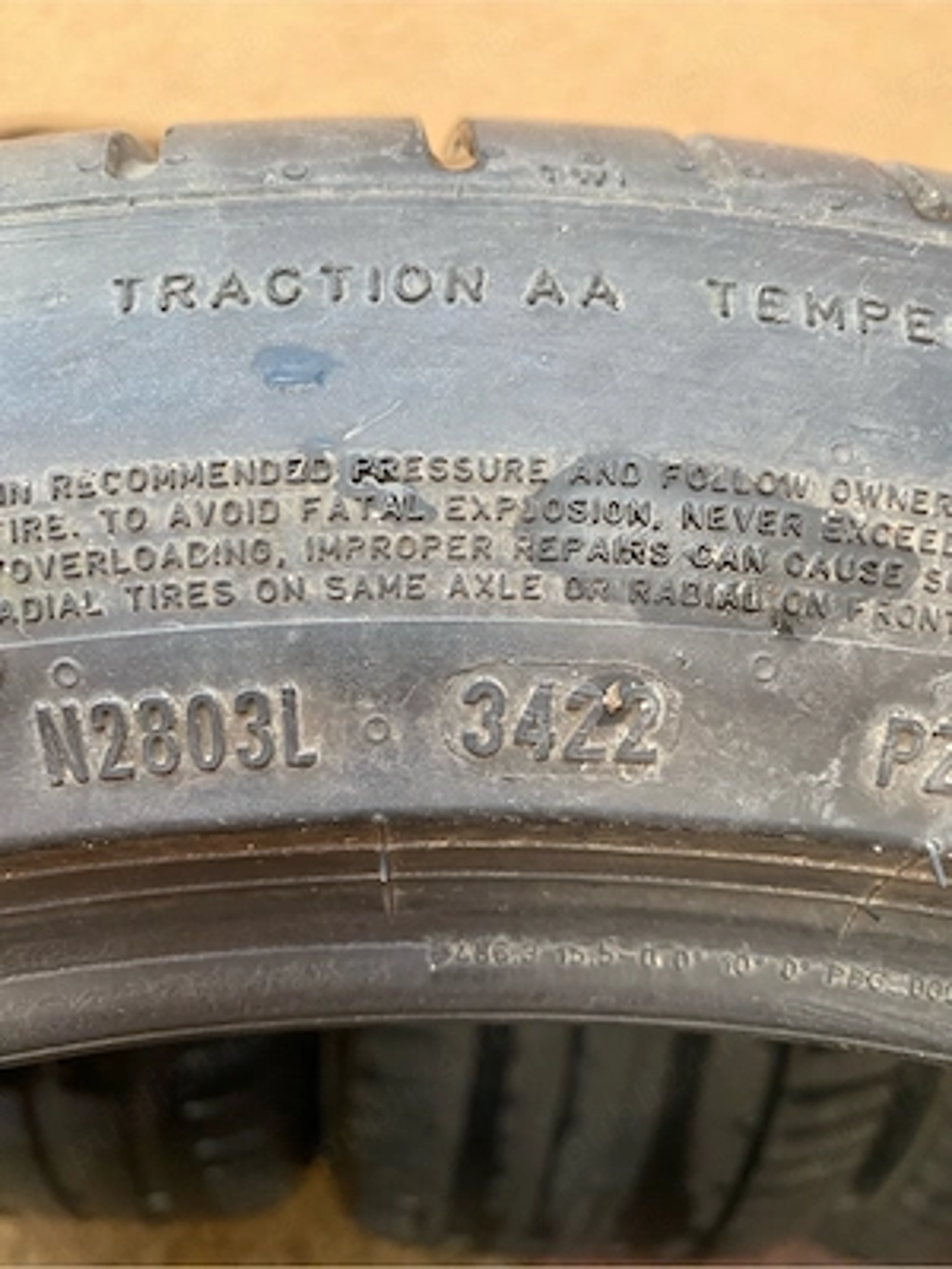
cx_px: 476
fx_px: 917
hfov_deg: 54.9
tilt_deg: -24.5
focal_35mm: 25
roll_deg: -7.5
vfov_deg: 69.4
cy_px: 634
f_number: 1.8
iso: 125
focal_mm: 4.25
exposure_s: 1/82
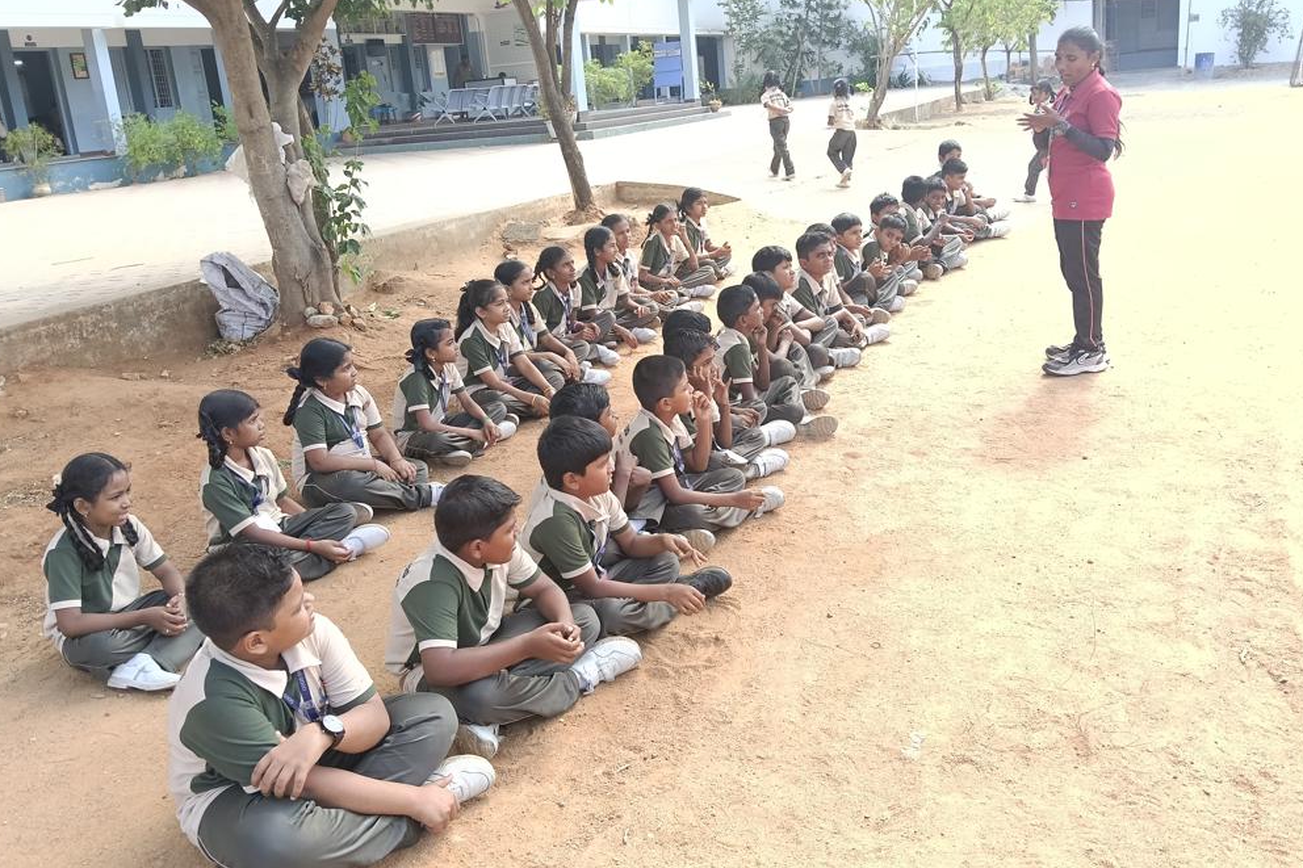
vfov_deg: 44.9
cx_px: 658
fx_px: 1049
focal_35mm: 29
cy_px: 407
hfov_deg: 63.7
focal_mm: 3.98
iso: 125
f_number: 1.8
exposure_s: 1/240
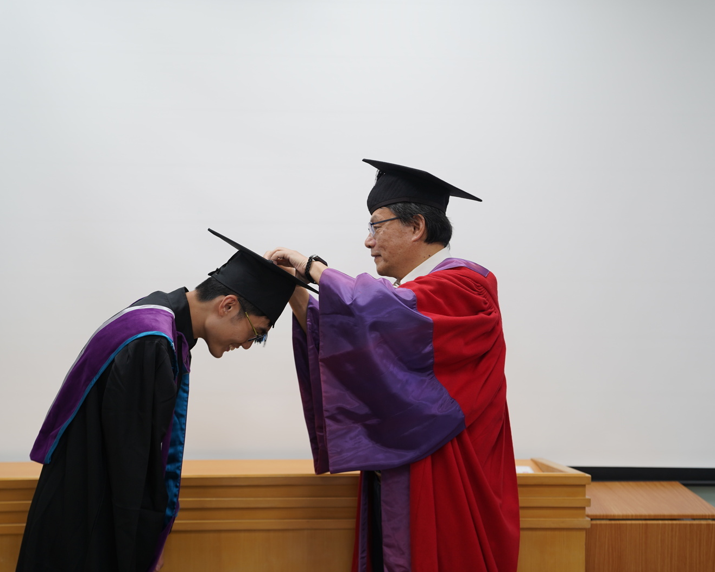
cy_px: 286
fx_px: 1206
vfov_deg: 26.7
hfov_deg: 33.0
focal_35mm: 57
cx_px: 369
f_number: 2.8
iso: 125
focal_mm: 50
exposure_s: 1/50
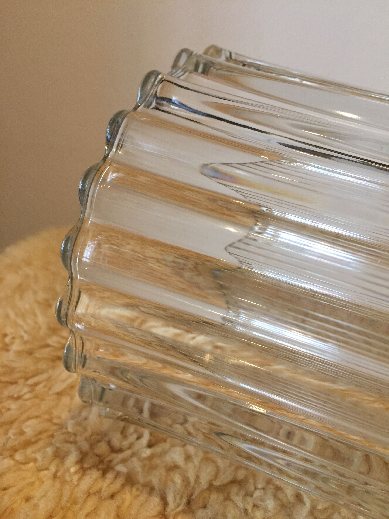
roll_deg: -2.0
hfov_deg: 48.2
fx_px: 435
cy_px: 260
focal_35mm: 29
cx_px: 194
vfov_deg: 61.7
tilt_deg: -20.1
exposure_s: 1/33
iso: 200
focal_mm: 4.15
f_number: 2.2
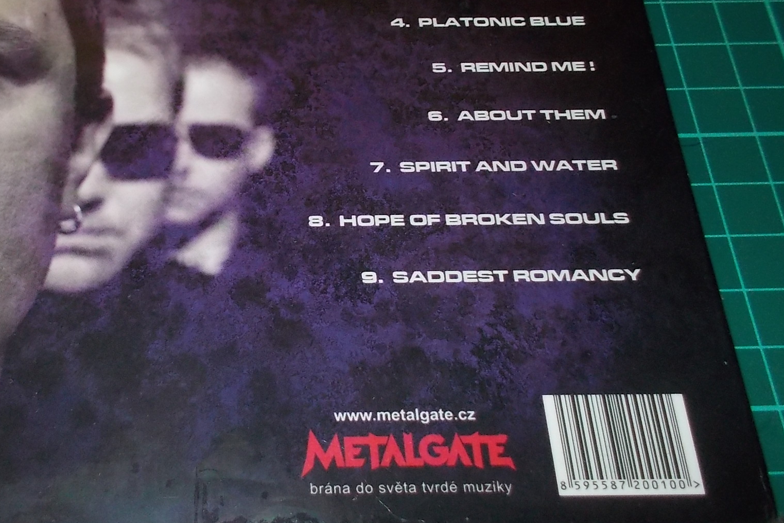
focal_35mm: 45
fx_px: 980
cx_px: 248
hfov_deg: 42.9
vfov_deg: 29.9
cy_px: 251
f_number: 3.3
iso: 200
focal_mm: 4.1
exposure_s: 1/30
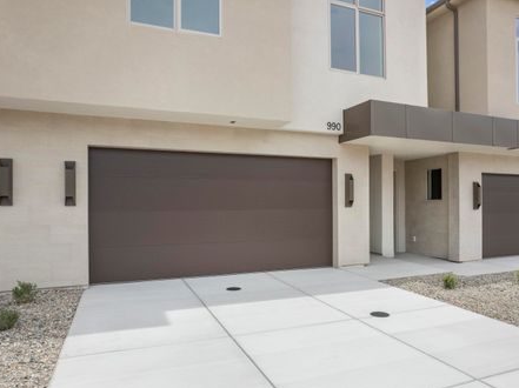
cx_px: 286
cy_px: 195
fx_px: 360
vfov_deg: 56.7
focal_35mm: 24
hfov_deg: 71.4
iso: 140
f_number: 2.8
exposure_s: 1/800
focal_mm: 8.38
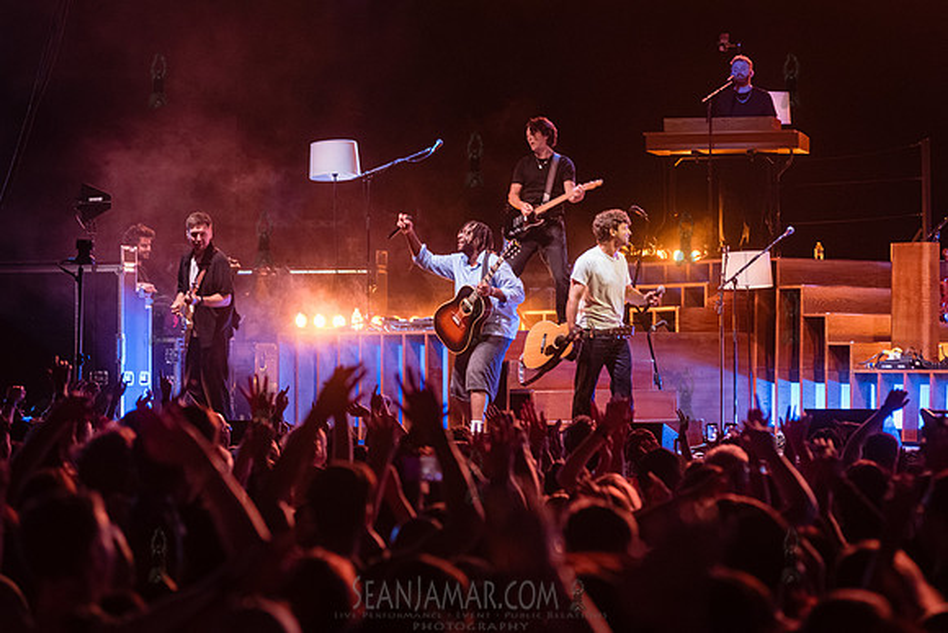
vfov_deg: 9.5
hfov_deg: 14.1
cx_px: 474
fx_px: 3821
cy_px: 316
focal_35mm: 145
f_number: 3.5
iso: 6400
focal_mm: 145
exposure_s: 1/320
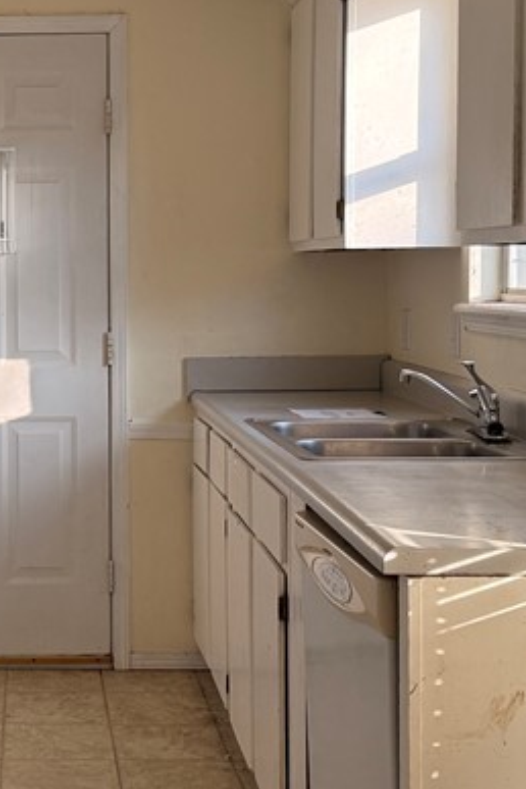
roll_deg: +0.5
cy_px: 349
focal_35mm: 66
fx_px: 1446
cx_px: 4
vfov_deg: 30.5
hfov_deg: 20.0
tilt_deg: -2.1
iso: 100
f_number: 1.78
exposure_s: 1/416
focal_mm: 6.76
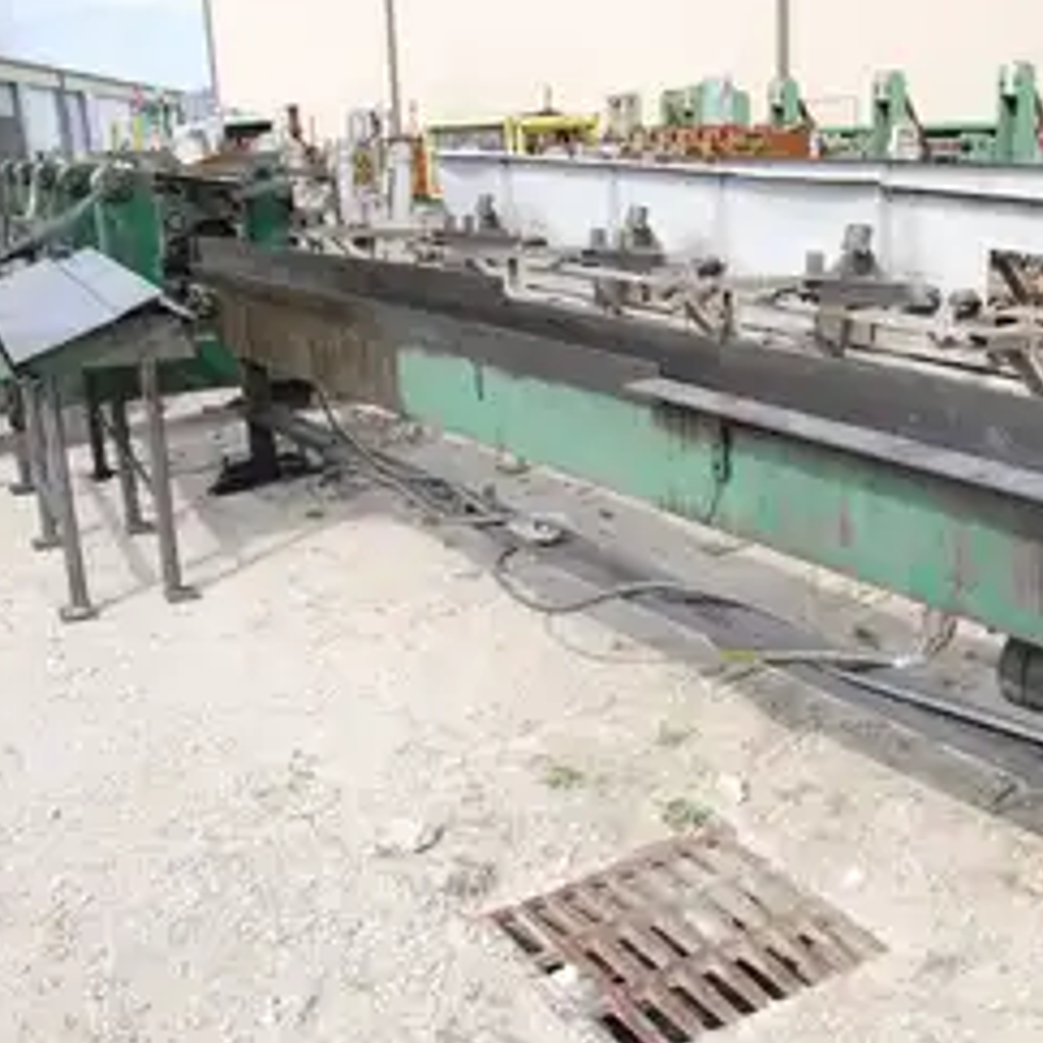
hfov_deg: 43.3
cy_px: 556
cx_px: 685
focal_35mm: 38
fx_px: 1295
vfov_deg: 43.8
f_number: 6.3
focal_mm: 18
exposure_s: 1/160
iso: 100
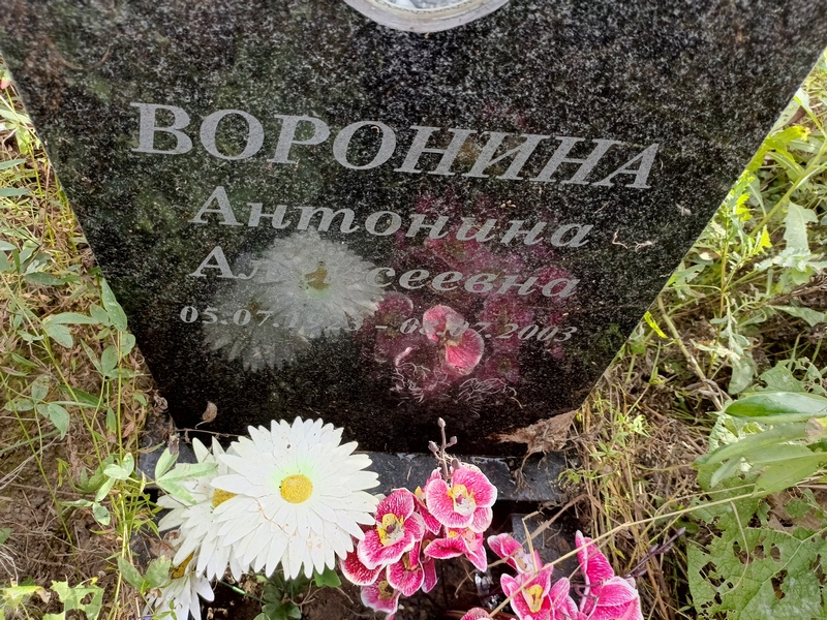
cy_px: 310
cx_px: 414
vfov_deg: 54.9
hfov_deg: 69.4
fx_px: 597
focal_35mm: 25
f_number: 1.69
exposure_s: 1/100
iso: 132
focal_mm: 4.76
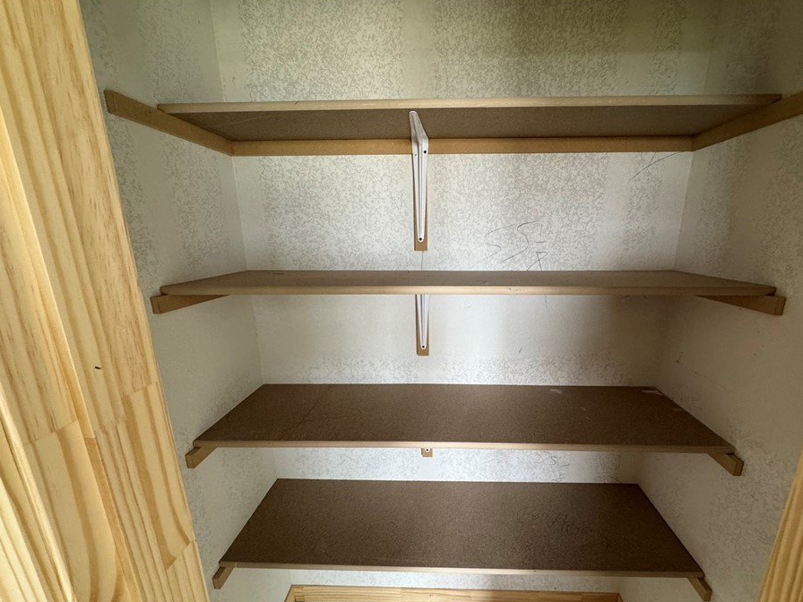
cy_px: 336
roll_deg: -0.1
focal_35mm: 16
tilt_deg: -15.9
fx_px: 371
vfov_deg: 77.8
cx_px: 436
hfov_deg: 94.3
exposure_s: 1/99
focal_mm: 2.22
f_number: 2.2
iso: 250
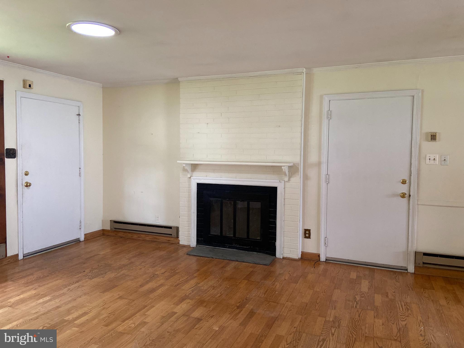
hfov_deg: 67.3
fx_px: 349
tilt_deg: -4.2
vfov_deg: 53.1
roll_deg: -0.2
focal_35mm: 26
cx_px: 232
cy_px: 174
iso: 400
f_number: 1.8
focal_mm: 4.25
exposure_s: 1/60
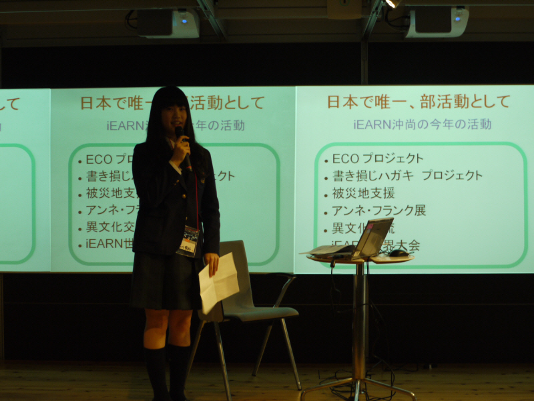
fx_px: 864
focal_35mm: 56
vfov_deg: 26.1
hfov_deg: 34.3
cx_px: 267
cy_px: 200
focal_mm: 28
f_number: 5.1
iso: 320
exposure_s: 1/40
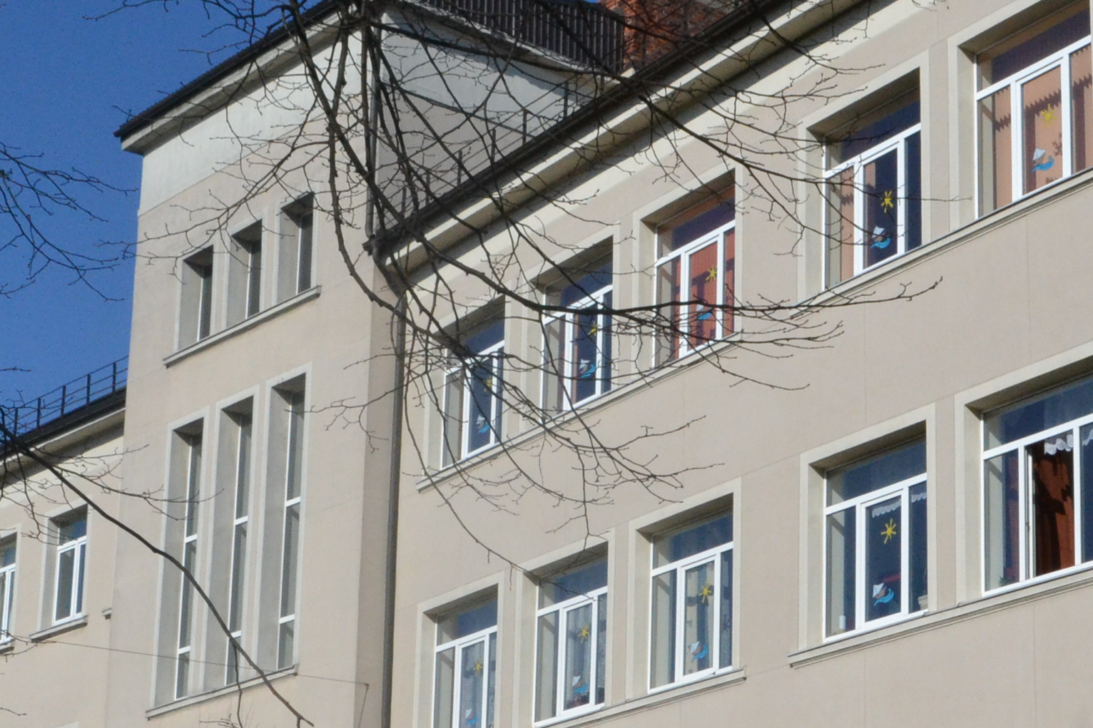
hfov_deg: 23.1
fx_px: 2671
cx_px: 559
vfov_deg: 15.4
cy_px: 603
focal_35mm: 88
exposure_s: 1/1250
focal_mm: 26
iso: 1600
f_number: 18
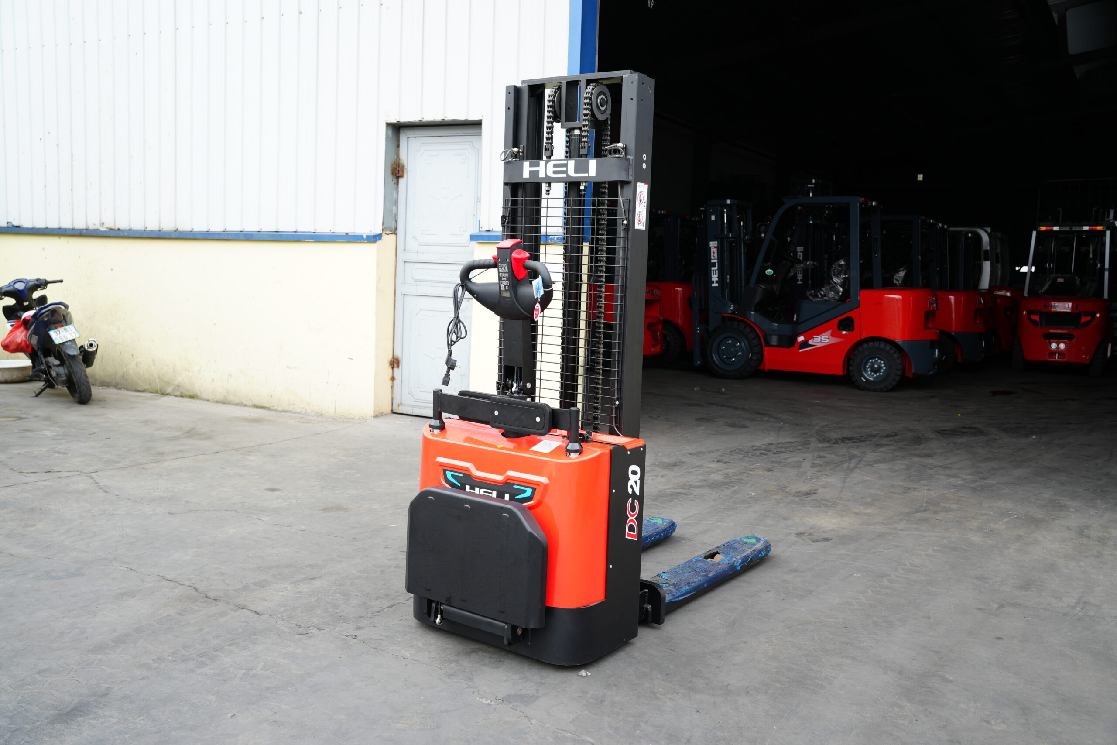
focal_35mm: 32
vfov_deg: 40.8
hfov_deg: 58.3
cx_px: 558
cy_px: 372
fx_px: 1002
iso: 100
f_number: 4.5
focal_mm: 32.3
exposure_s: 1/125
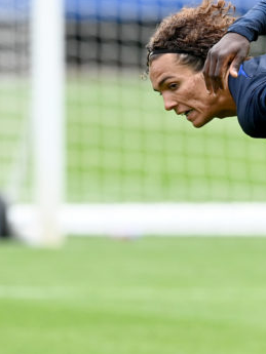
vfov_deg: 1.6
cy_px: 167
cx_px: 354
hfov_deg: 1.2
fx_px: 13014
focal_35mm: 1271
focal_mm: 400
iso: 800
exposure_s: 1/1600
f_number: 4
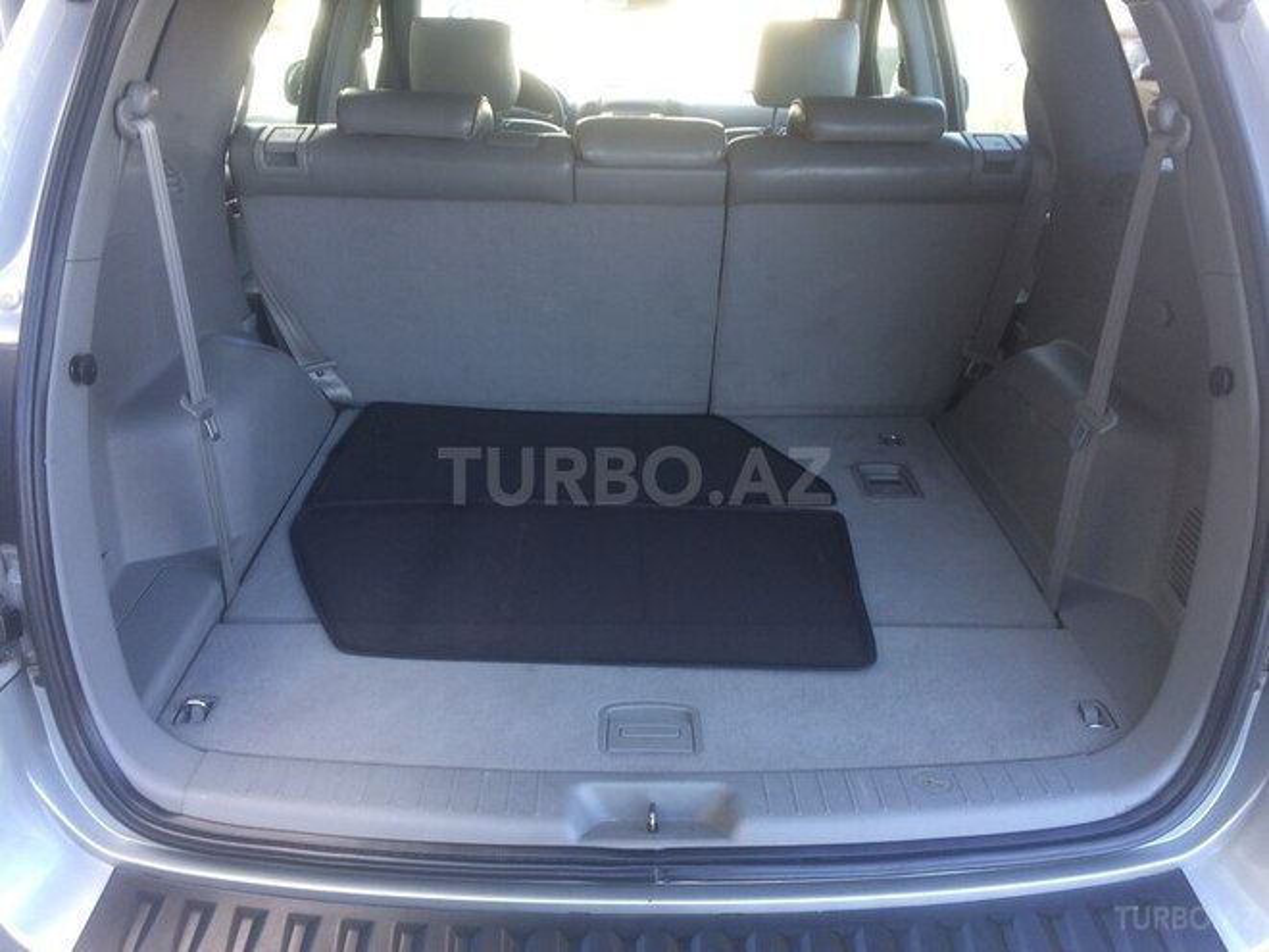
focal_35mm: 29
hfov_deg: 61.7
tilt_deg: -26.5
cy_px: 476
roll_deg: -0.1
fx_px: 1063
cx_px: 634
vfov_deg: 48.2
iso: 32
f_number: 2.2
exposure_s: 1/50
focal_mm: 4.15
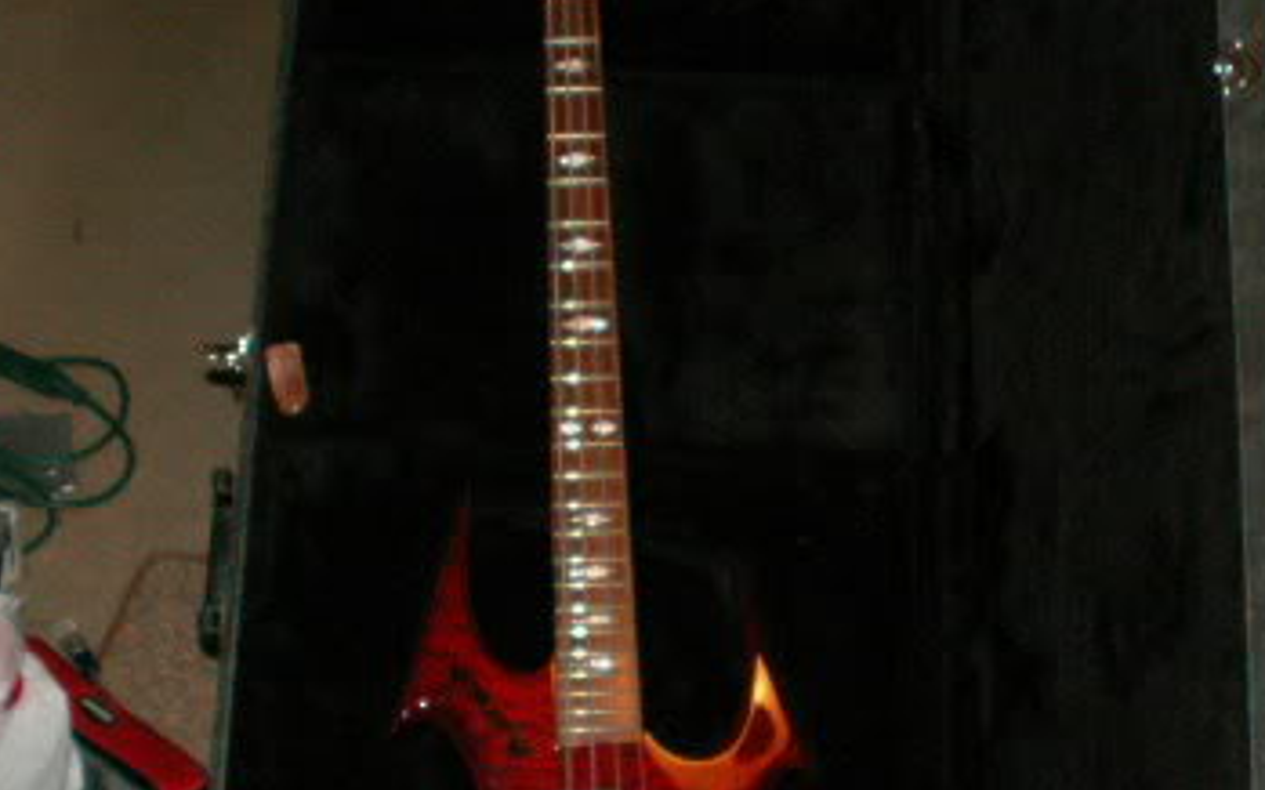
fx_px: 2344
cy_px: 565
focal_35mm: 68
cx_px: 652
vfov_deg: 19.0
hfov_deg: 30.2
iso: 160
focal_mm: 5.86
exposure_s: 1/40
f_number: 2.8
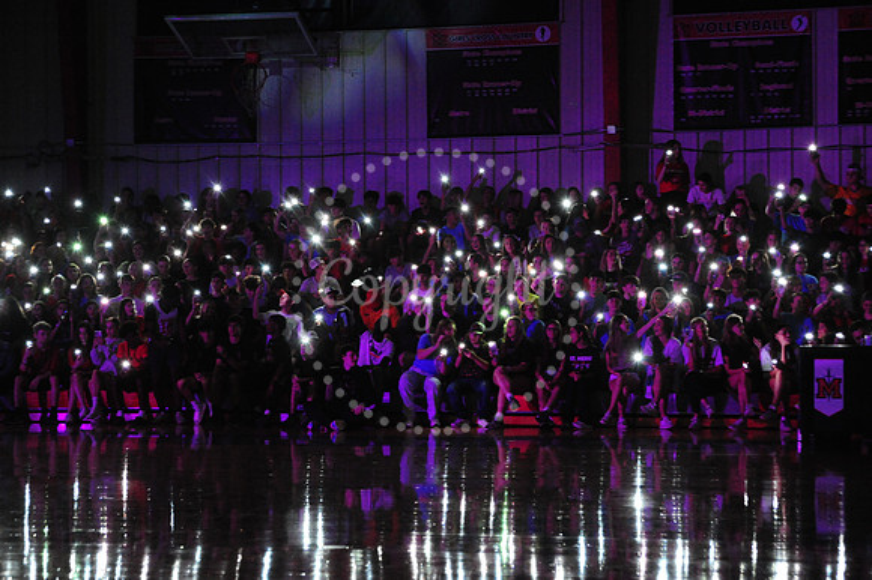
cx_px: 436
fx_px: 1816
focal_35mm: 75
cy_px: 290
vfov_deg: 18.2
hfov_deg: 27.0
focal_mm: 75
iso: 6400
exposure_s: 1/60
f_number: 5.6
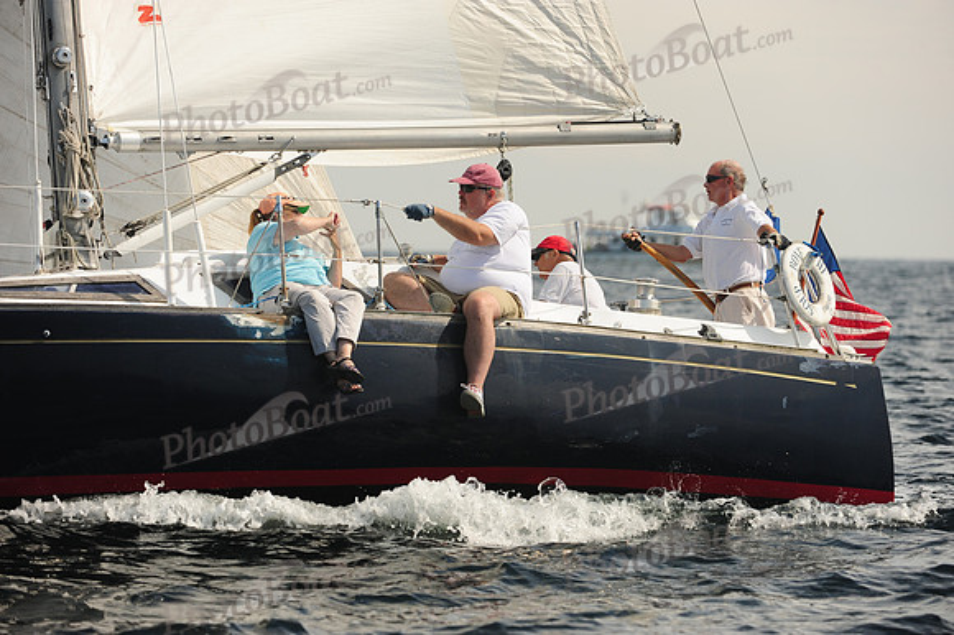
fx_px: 6886
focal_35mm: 260
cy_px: 318
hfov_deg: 7.9
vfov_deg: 5.3
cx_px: 477
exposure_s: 1/1250
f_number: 5
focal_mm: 260
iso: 320
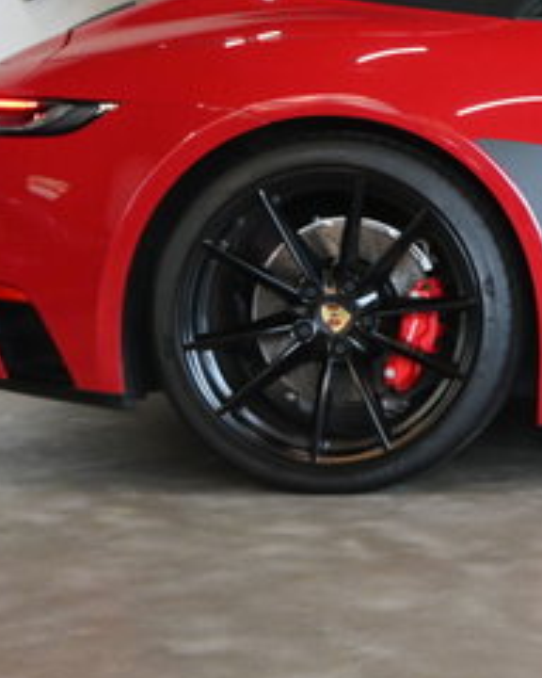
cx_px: 902
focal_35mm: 117
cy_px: 175
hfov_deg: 12.3
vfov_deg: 16.4
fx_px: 2346
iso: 2800
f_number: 4.5
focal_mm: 26
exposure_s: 1/125
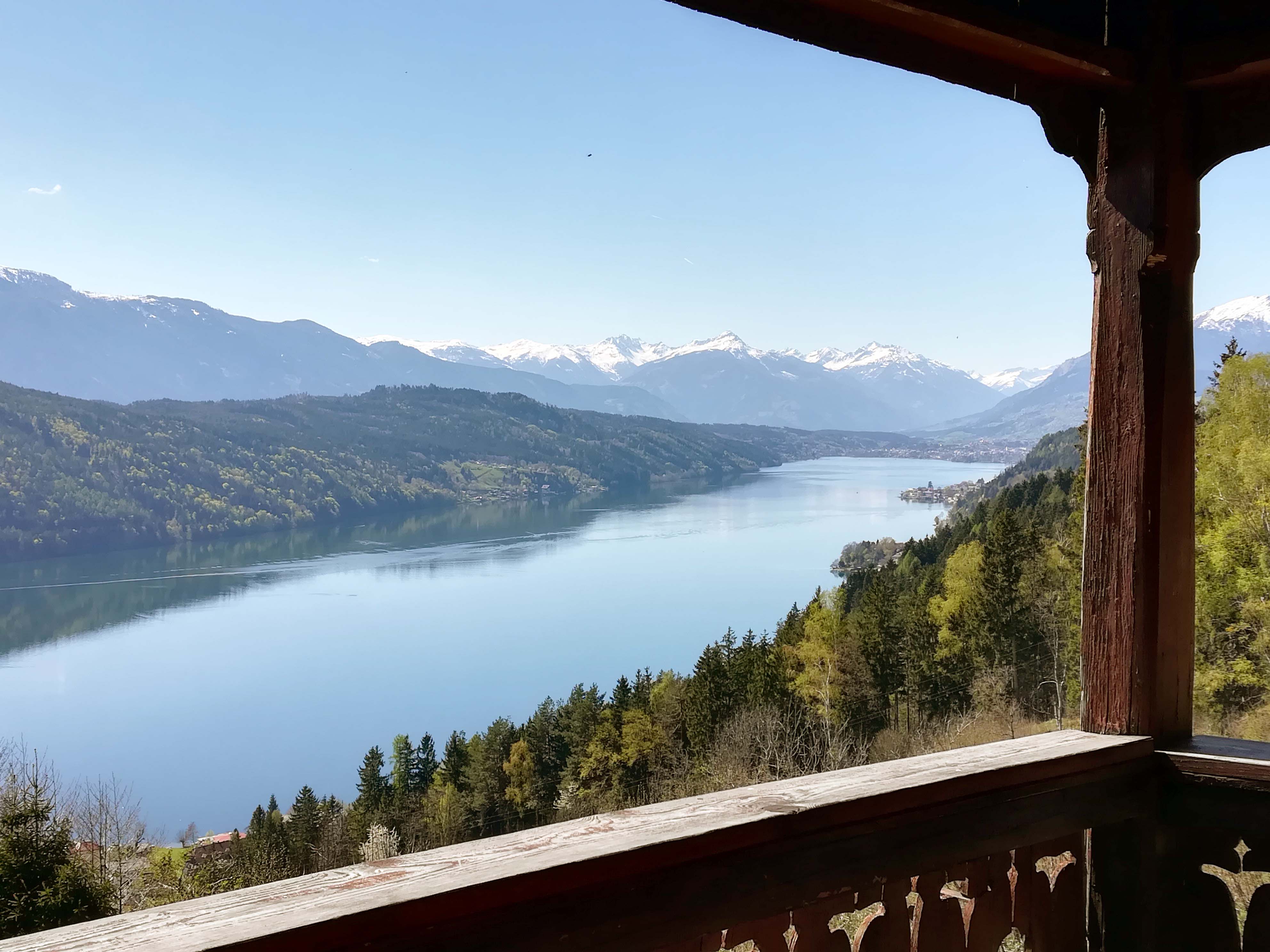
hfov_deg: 46.8
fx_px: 1468
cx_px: 635
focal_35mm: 40
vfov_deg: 36.0
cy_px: 476
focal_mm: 3.83
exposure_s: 1/1030
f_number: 2.2
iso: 50
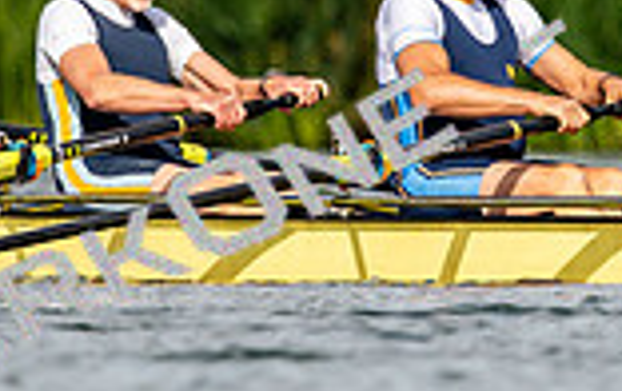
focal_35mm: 2270
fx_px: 38535
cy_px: 58
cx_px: 339
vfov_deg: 0.6
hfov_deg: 0.9
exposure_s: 1/2000
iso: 200
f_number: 6.3
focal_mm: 600
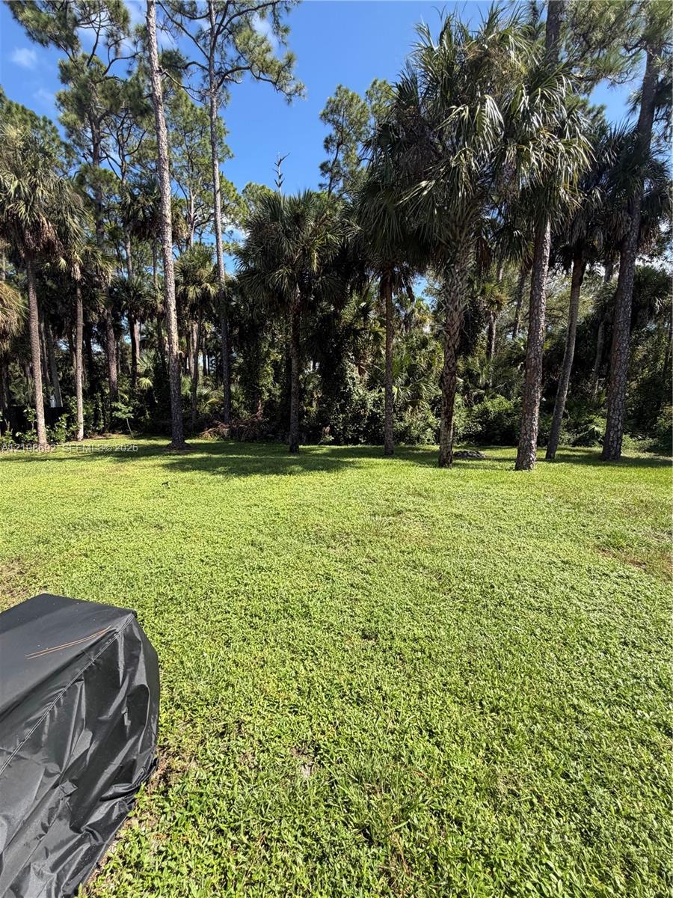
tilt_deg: -8.9
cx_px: 336
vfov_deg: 102.1
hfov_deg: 85.7
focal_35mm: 14
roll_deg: -0.7
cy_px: 449
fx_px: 363
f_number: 2.2
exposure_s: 1/686
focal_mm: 2.22
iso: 40
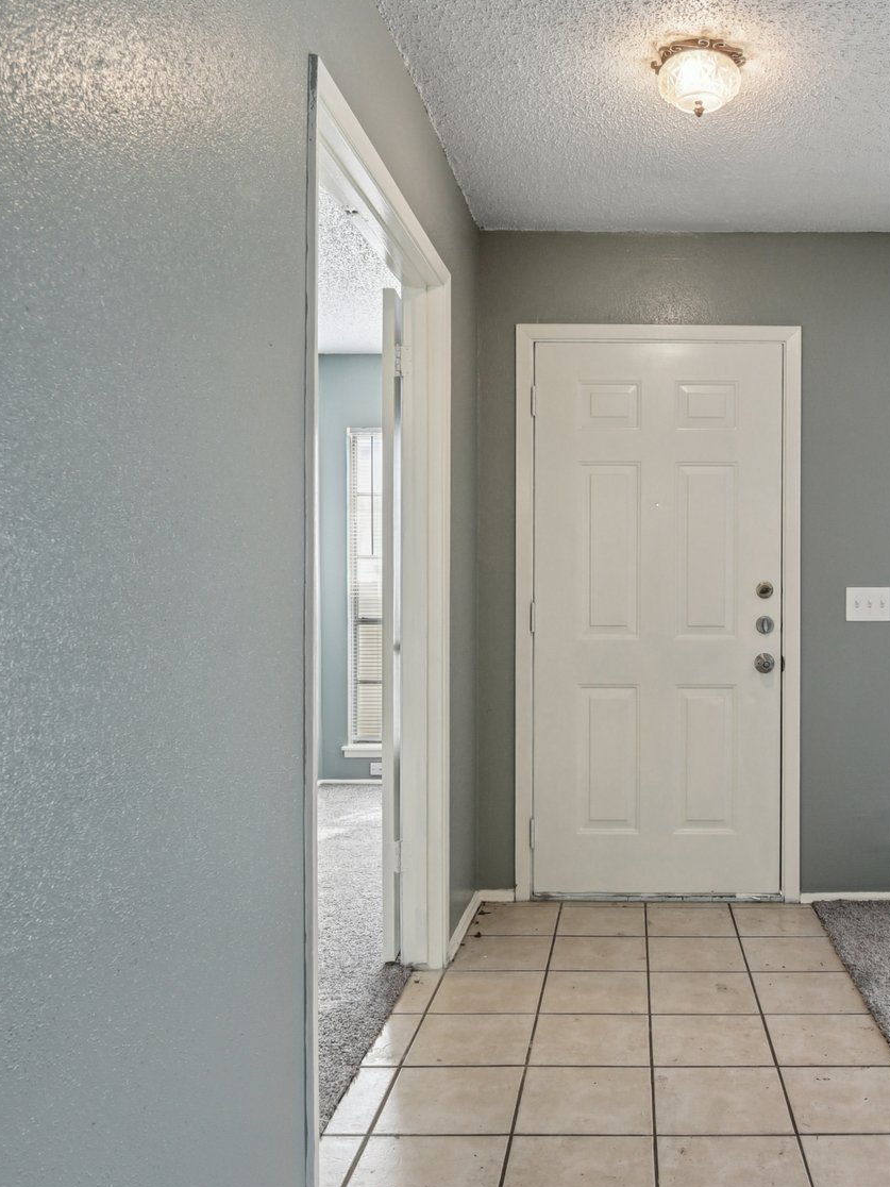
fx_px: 1028
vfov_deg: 60.0
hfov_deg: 45.1
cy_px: 582
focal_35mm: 30
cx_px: 675
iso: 400
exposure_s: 1/20
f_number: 8
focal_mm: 17
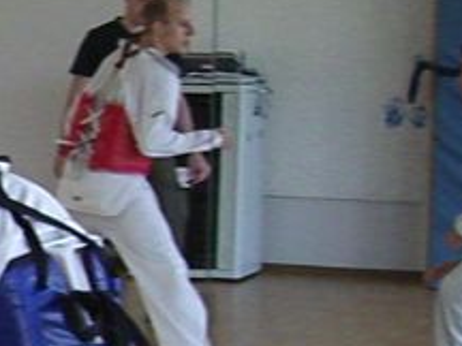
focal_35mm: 180
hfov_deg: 10.1
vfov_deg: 8.2
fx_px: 2402
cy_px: 295
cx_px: -481
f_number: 2.8
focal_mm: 7.9
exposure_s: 1/800
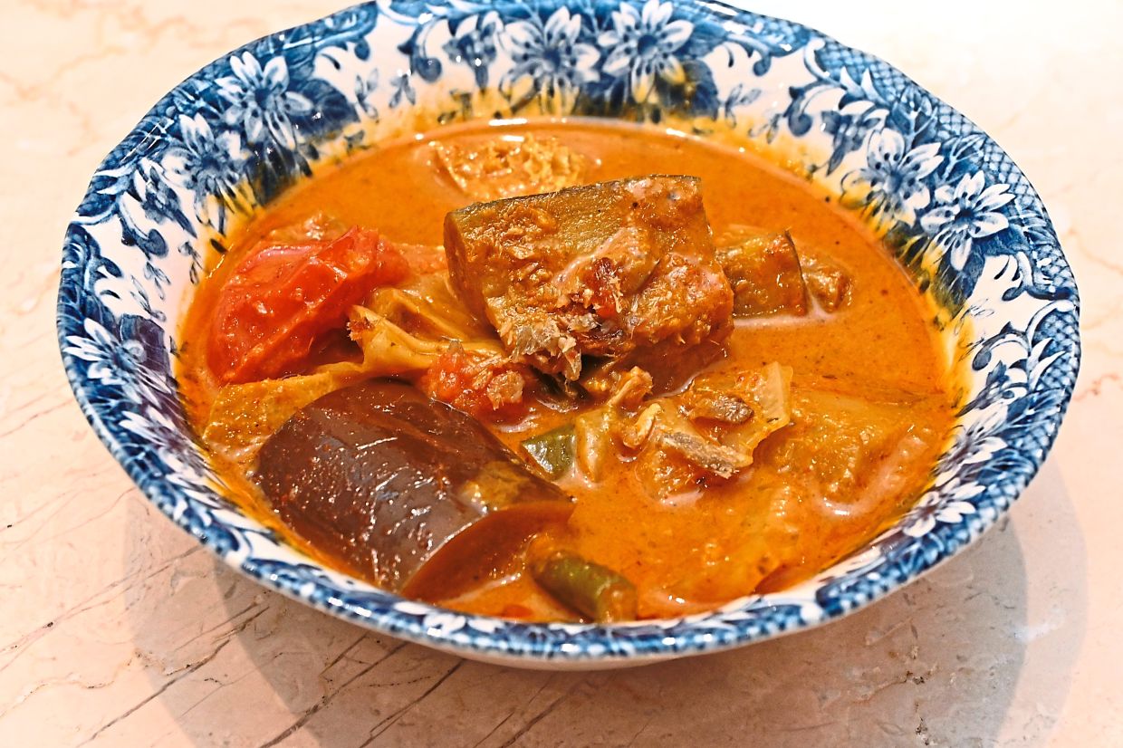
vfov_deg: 20.6
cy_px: 374
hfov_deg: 30.5
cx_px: 562
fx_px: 2058
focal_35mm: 66
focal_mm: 44
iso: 3200
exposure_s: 1/60
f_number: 8
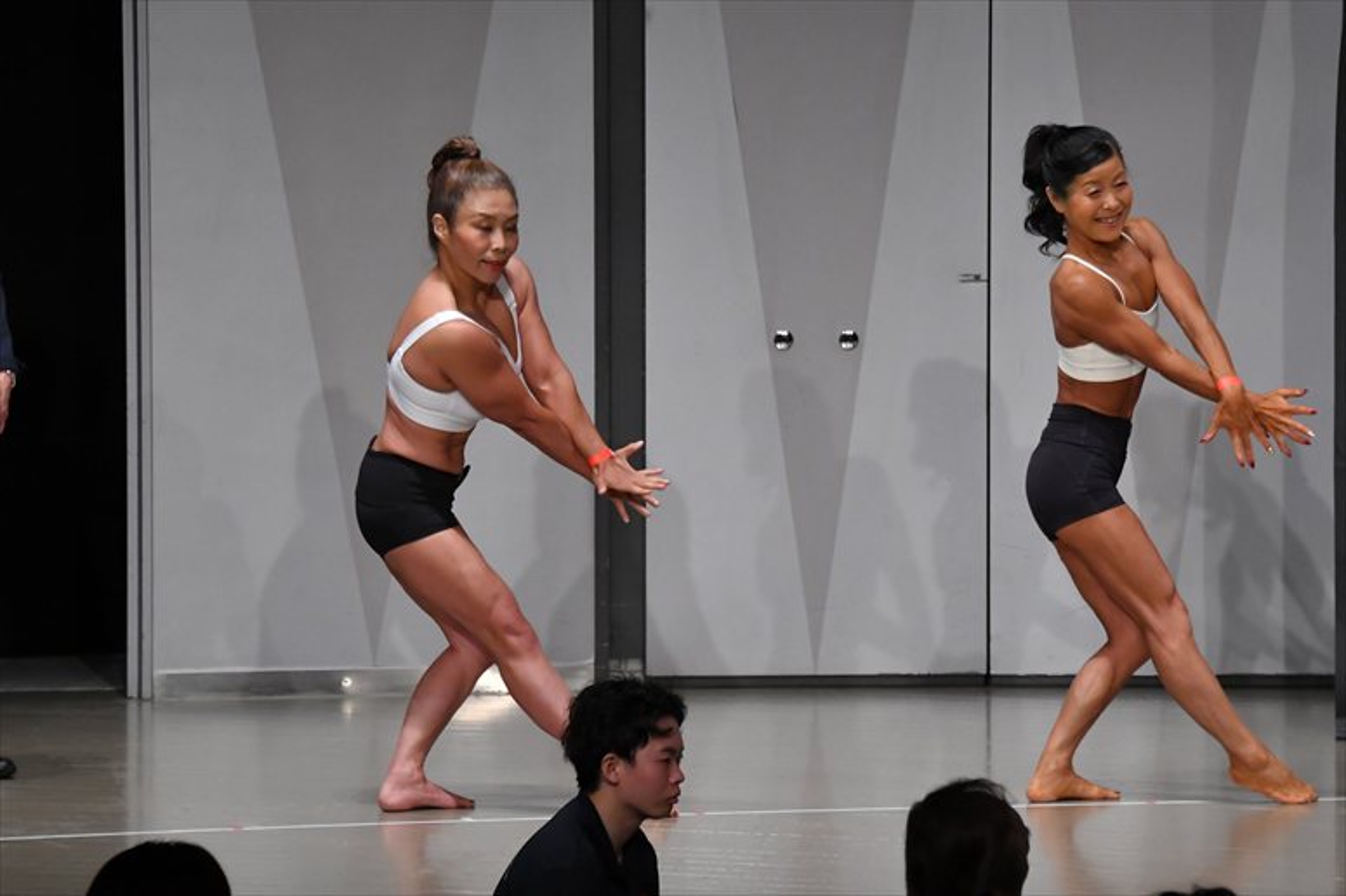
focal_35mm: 225
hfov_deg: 9.2
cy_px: 448
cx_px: 673
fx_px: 8409
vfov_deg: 6.1
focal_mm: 150
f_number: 5.6
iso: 4000
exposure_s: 1/400
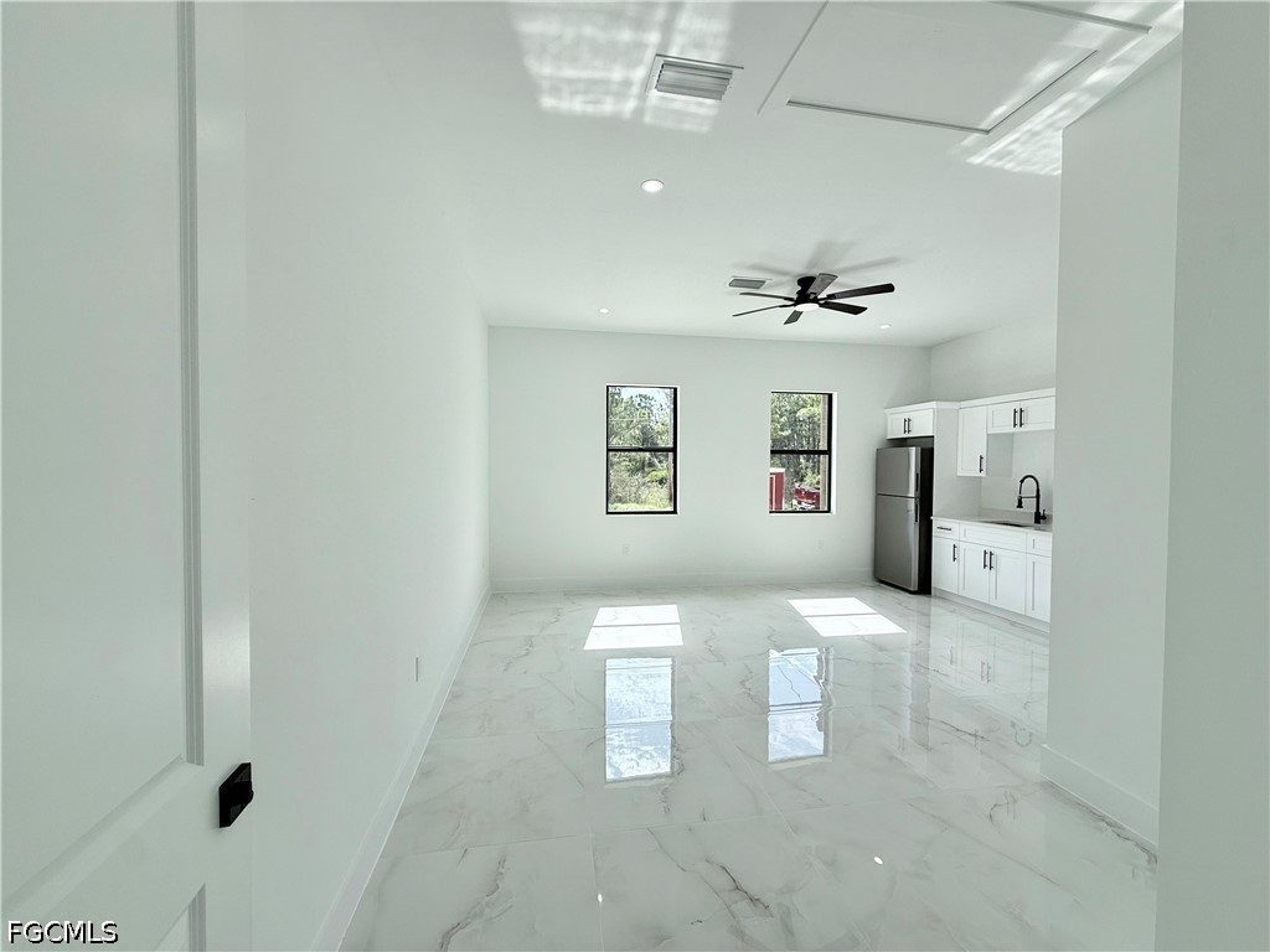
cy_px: 476
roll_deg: +0.2
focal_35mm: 14
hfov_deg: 102.1
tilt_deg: -0.3
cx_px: 635
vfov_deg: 85.7
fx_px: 514
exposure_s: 1/559
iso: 50
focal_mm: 2.22
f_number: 2.2
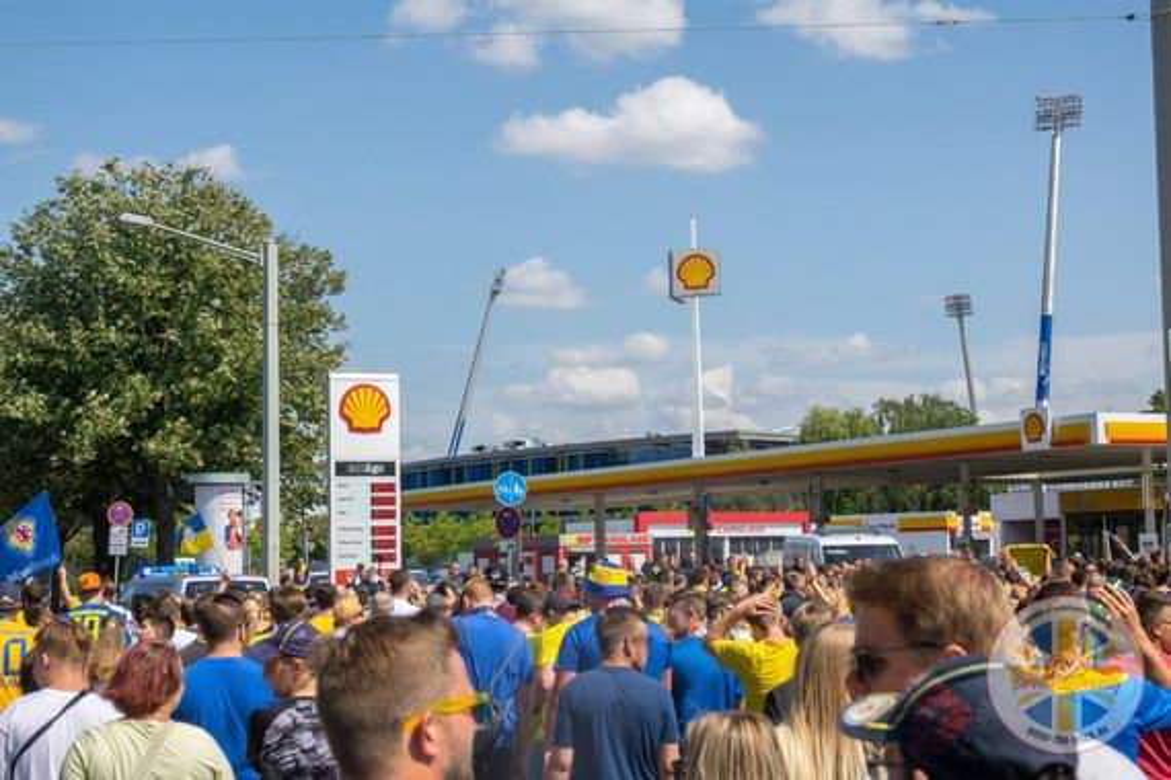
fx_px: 2049
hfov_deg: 31.9
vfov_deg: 21.6
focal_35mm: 63
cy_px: 390
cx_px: 586
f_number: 4.5
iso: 100
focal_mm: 23.09
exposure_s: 1/1000
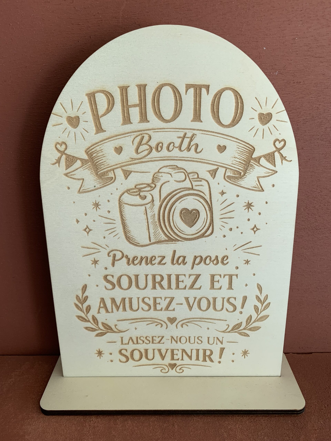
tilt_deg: -23.3
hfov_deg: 53.1
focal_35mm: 26
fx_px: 331
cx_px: 166
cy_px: 220
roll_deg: +1.7
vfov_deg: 67.3
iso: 50
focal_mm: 4.25
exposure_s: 1/121
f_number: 1.8
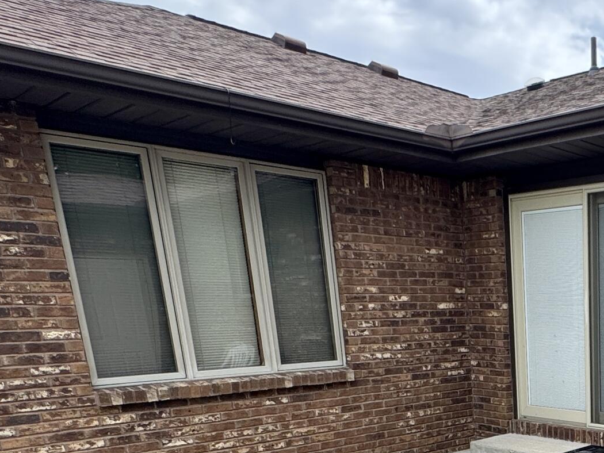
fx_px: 698
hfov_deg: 40.6
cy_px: 500
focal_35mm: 40
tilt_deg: -15.8
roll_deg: -0.3
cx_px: 610
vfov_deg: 31.8
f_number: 2.2
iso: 40
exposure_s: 1/849
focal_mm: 2.22
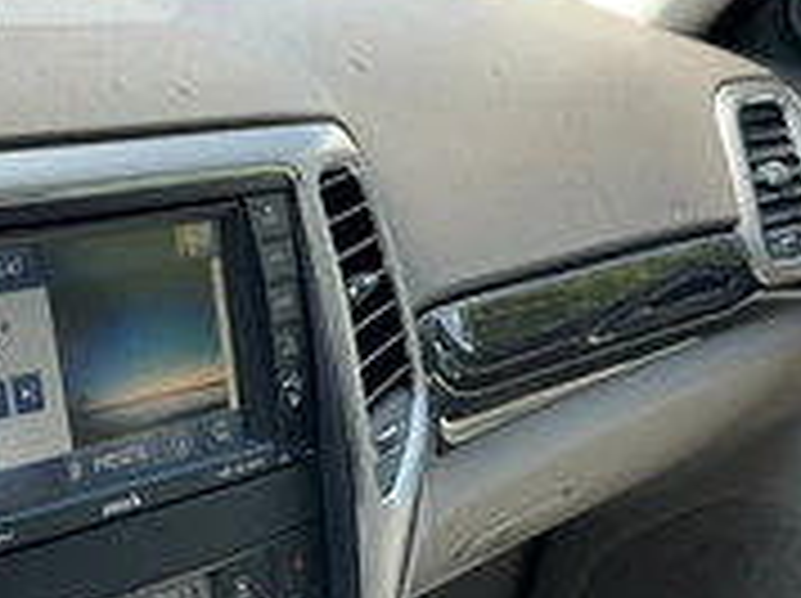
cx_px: 126
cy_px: 607
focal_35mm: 63
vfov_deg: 22.3
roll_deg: -7.6
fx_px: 1456
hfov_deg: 29.8
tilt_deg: -28.4
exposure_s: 1/122
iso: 20
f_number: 1.8
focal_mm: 3
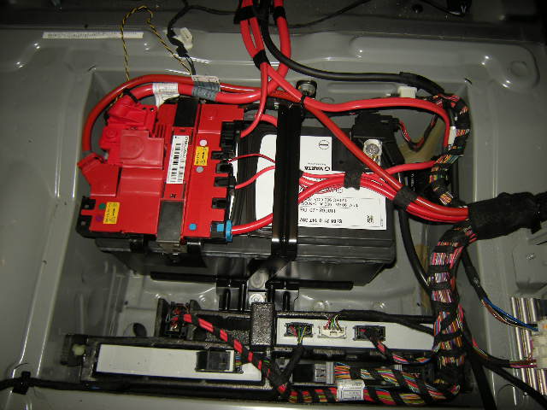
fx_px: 442
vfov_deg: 49.7
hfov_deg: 63.4
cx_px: 274
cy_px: 205
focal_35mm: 28
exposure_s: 1/60
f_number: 2.8
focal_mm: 4.7
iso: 64
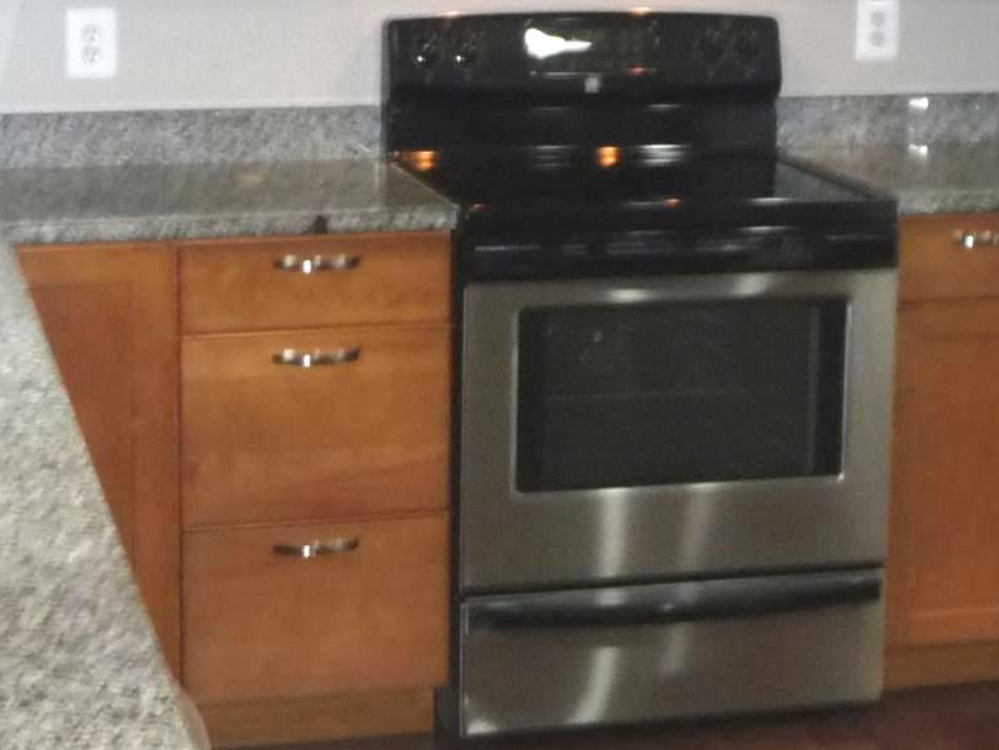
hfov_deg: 23.5
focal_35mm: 83
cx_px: 472
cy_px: 130
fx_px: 2396
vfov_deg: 17.6
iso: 250
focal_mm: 4.7
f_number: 3.3
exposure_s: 1/30
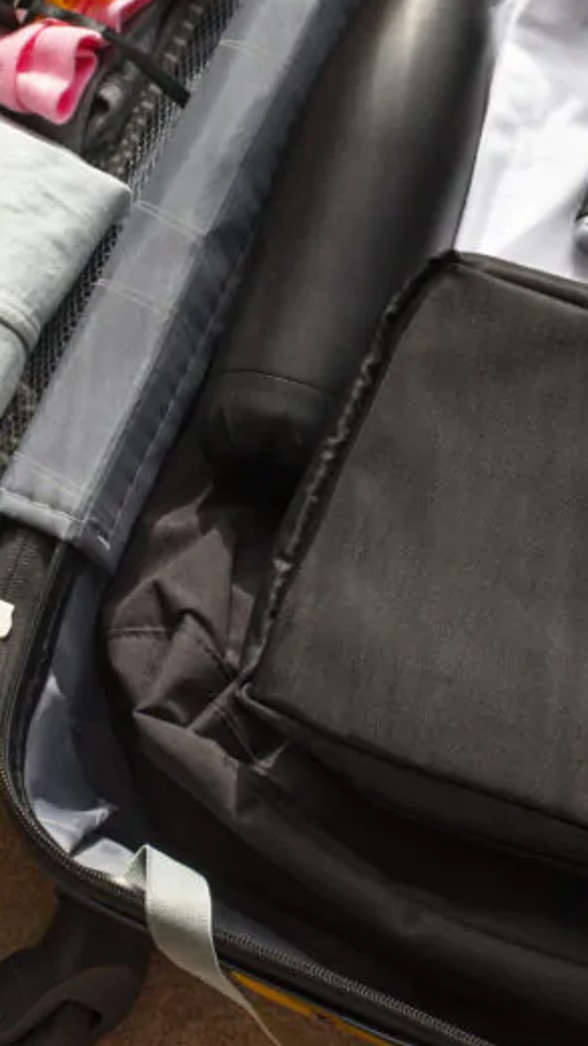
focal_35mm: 103
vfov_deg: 20.7
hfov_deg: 11.7
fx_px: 2855
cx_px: 399
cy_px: 427
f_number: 5.6
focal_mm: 50
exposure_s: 1/100
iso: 640
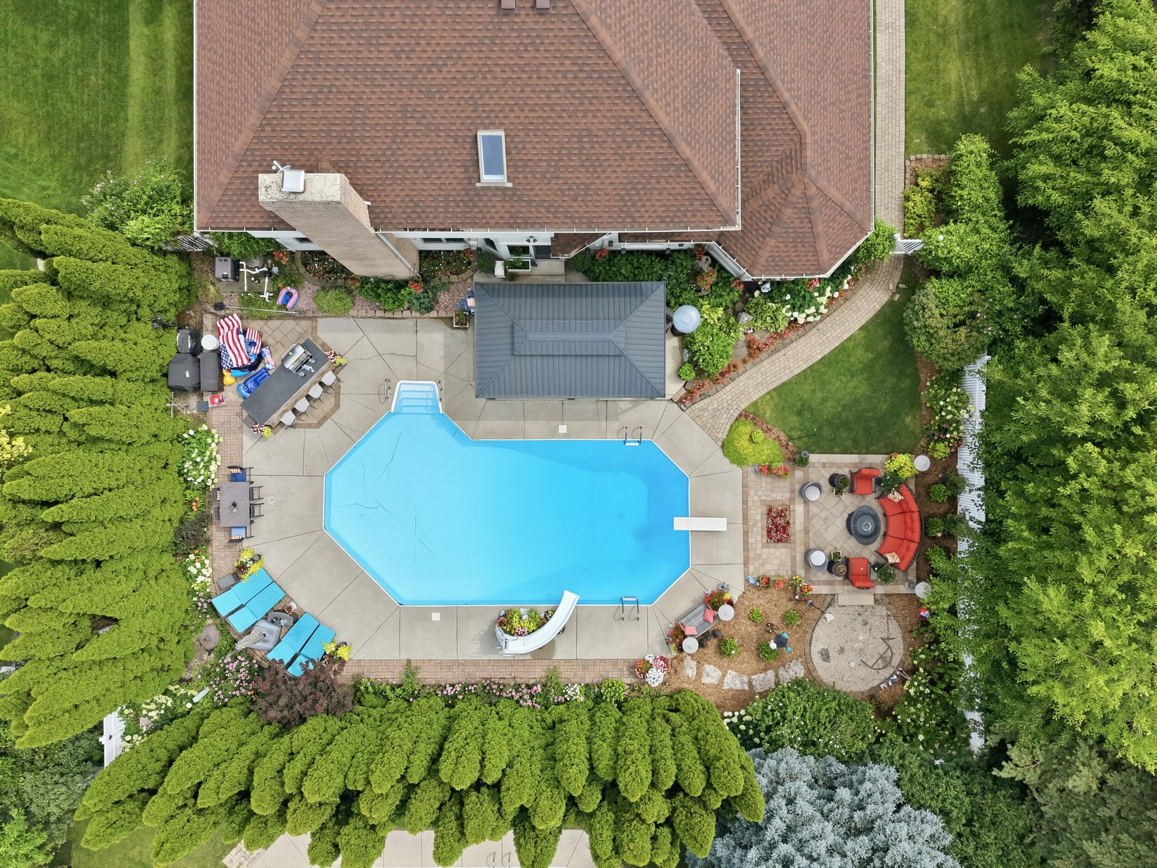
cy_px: 434
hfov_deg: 71.6
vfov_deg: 56.8
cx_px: 578
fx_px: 802
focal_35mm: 24
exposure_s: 1/5000
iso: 400
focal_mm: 8.7
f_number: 1.8
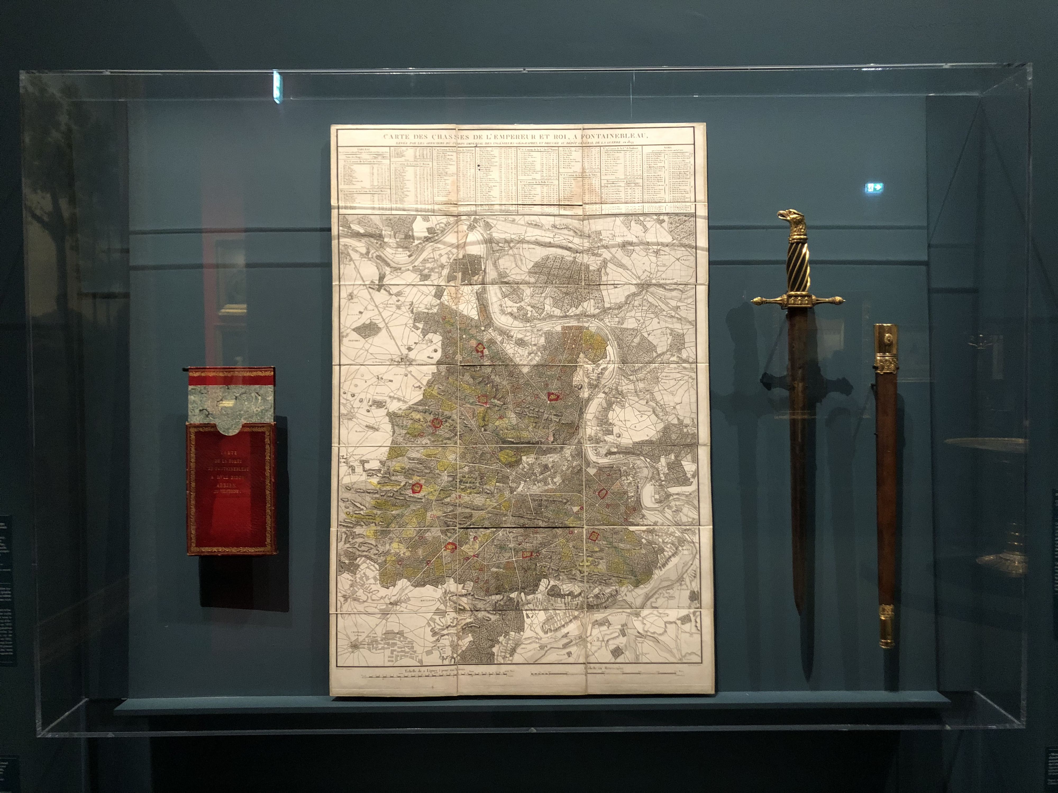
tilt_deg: -2.0
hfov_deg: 63.4
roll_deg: +1.1
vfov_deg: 49.7
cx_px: 529
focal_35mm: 28
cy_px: 396
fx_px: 856
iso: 100
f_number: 1.8
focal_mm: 4
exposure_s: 1/6
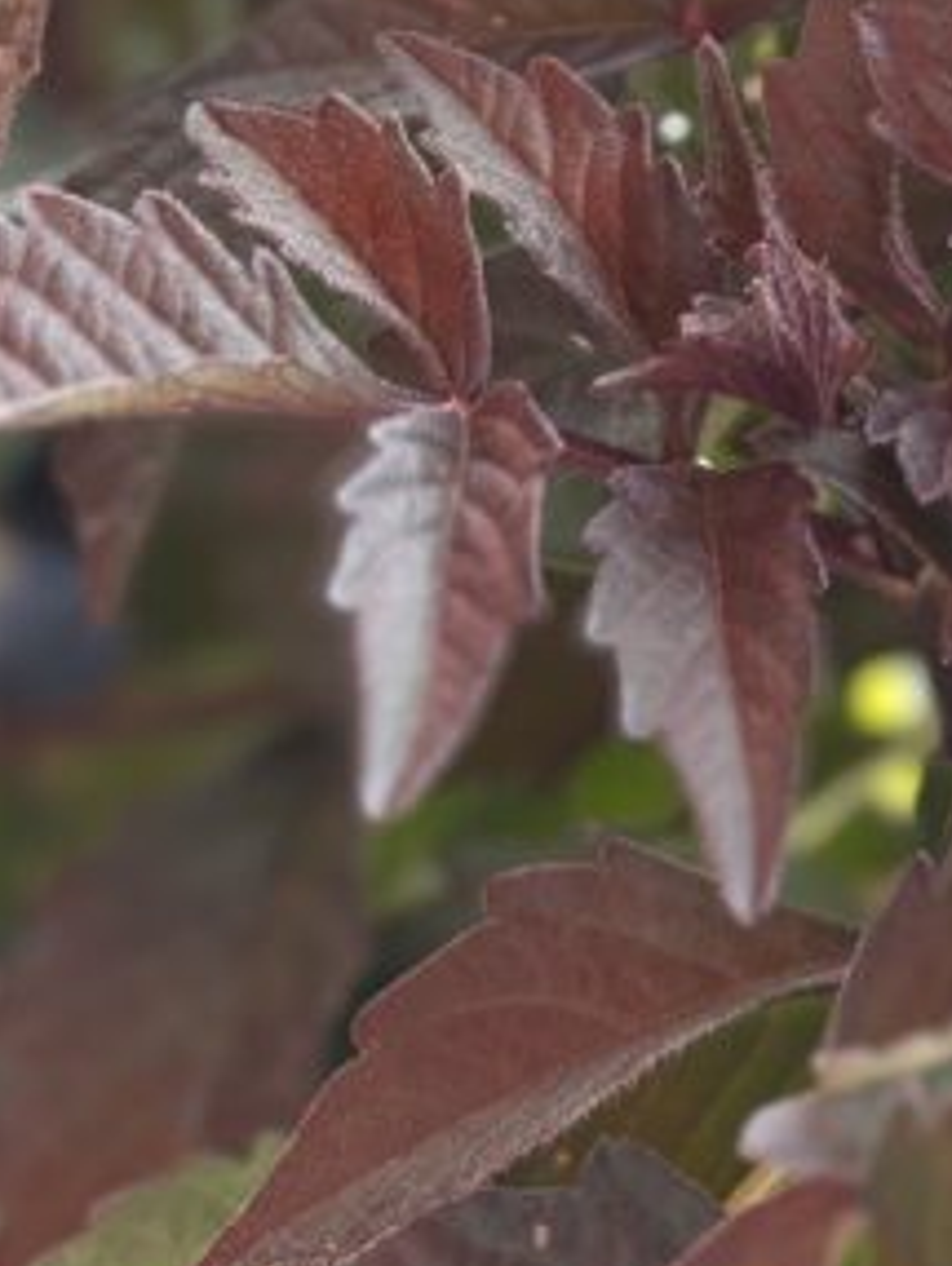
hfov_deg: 15.8
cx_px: 770
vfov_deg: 19.3
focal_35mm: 93
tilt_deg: -27.8
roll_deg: +0.6
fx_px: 3405
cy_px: -438
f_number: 1.6
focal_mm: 5.96
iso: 64
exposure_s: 1/121
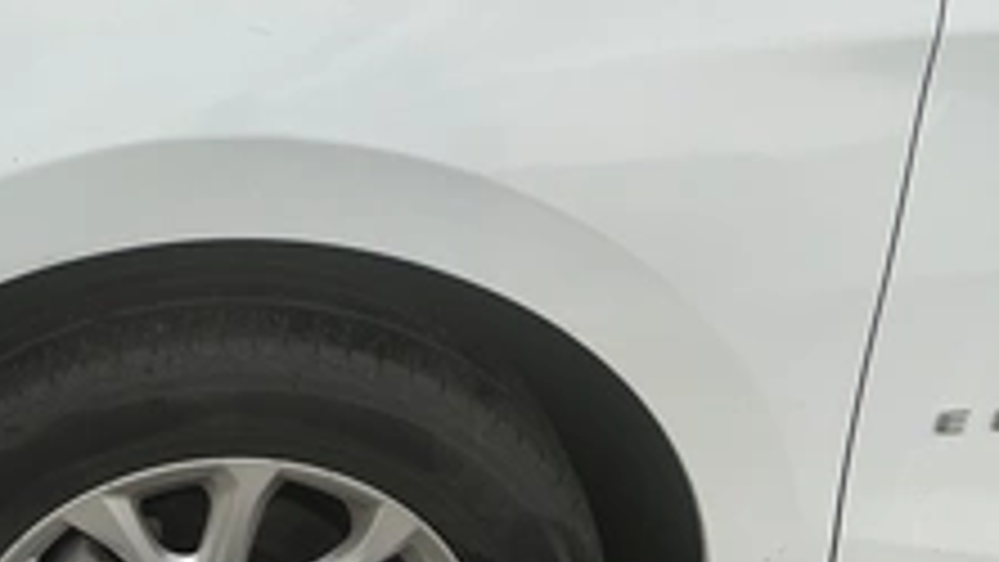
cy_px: 405
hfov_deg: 36.8
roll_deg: -0.7
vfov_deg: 21.7
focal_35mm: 55
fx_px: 1457
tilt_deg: -31.6
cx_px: 230
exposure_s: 1/122
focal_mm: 3
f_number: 1.8
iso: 32
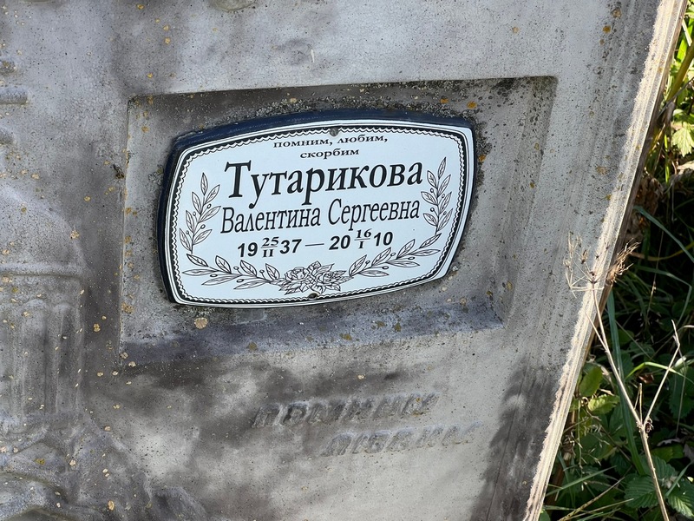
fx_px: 1544
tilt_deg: -38.0
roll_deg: -11.2
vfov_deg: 19.1
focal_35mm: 77
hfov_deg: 25.3
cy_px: 260
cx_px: 347
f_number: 2.8
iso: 32
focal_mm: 9
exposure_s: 1/126
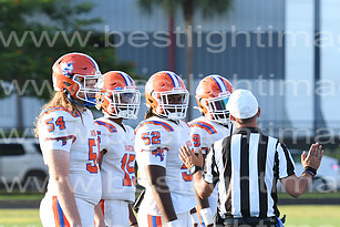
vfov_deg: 3.5
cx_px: 254
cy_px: 209
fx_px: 3751
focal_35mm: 397
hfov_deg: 5.2
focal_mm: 140
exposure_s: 1/500
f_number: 5.6
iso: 250
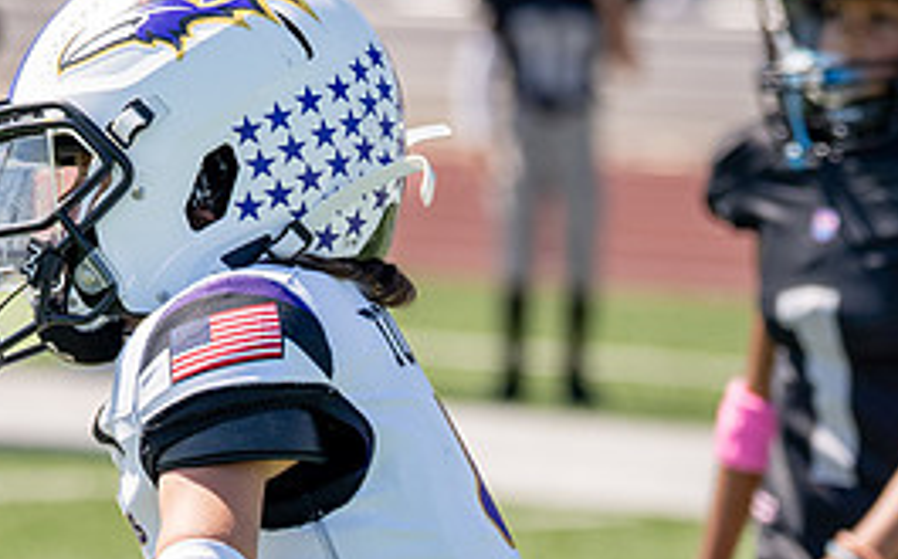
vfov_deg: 3.6
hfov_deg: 5.7
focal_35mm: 366
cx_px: 111
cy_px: 428
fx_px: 8948
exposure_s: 1/4000
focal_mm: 104
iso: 200
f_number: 2.8
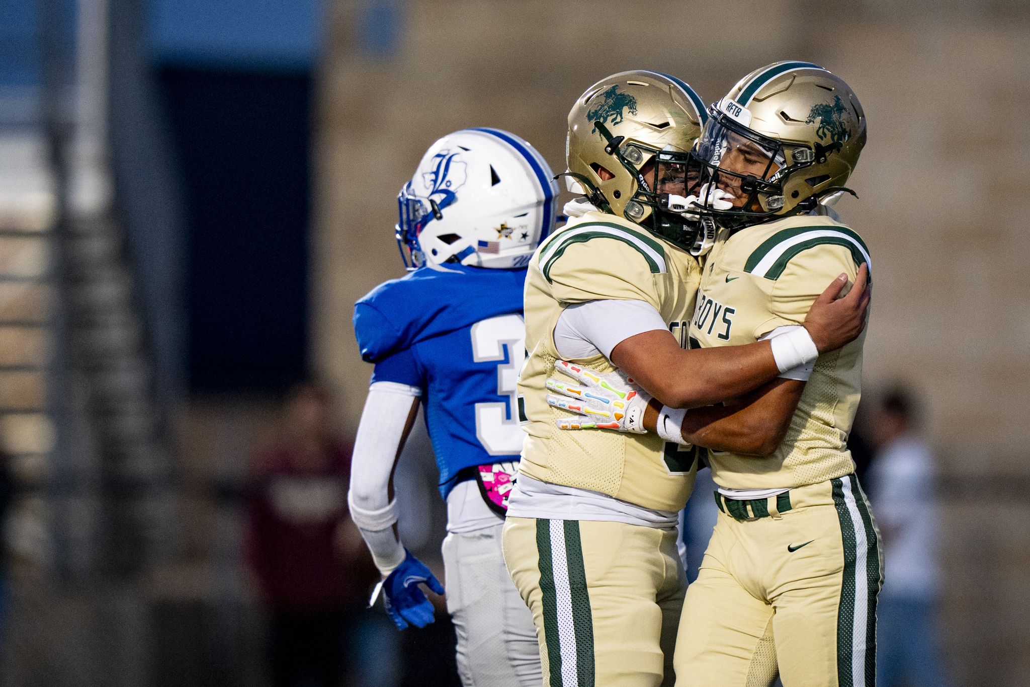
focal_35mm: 593
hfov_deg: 3.5
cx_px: 669
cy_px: 339
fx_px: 16961
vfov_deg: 2.3
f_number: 3.2
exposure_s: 1/1000
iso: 3200
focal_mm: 400
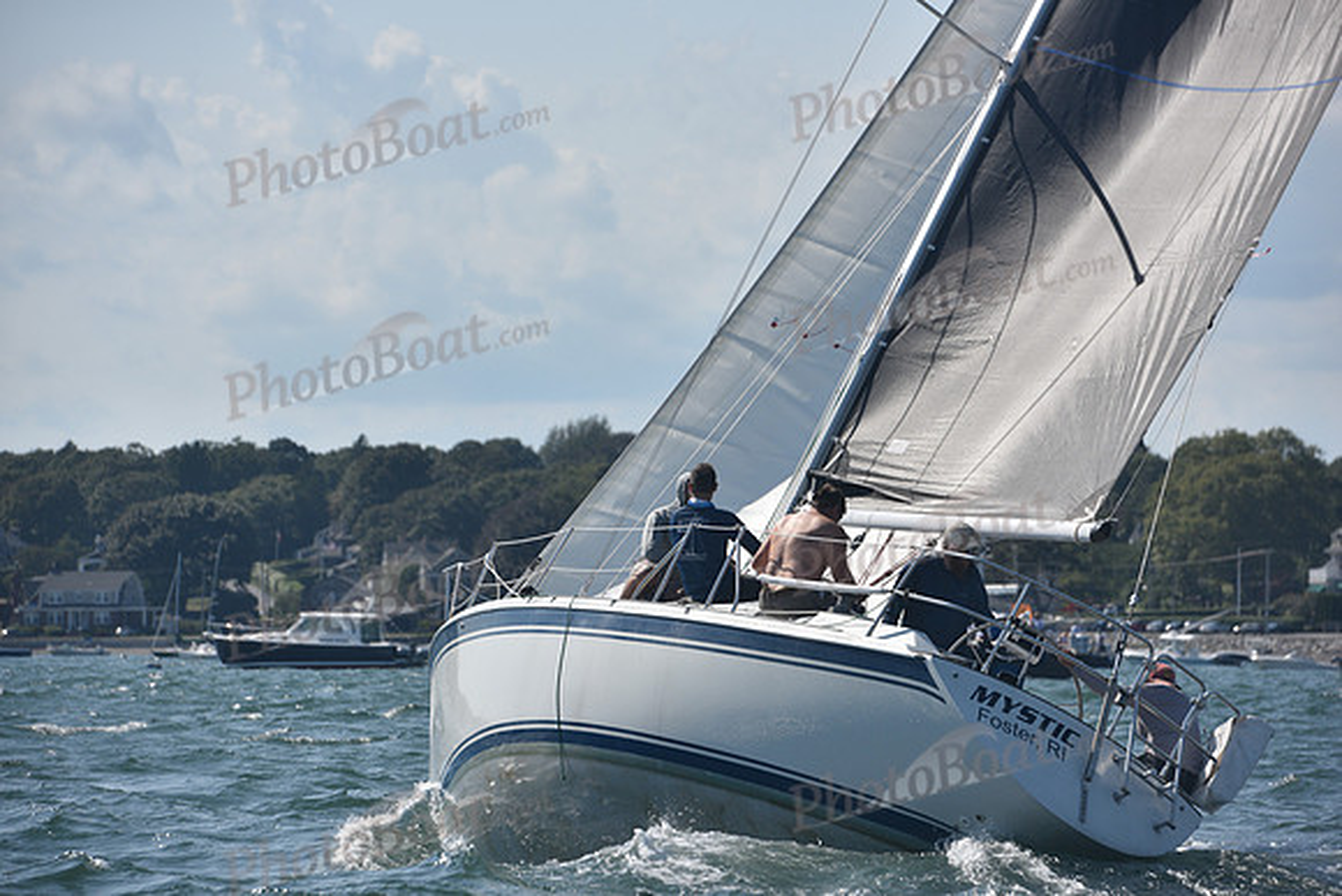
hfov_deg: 11.4
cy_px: 448
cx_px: 671
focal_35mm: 180
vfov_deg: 7.6
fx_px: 6711
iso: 250
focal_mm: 180
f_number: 6.3
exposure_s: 1/1000
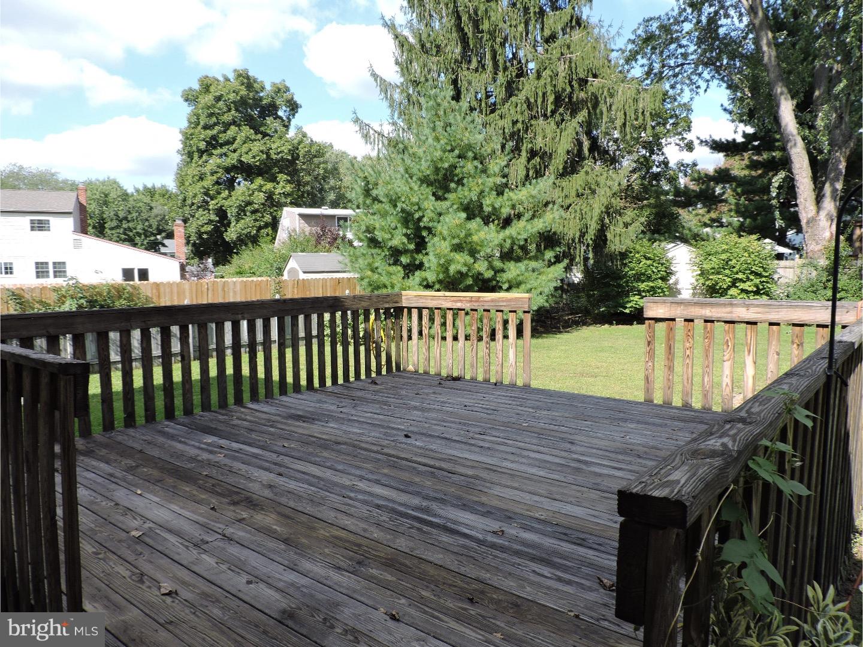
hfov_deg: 71.6
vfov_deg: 56.8
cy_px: 324
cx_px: 432
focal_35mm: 24
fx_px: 598
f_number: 3
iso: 100
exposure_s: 1/500
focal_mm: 4.3
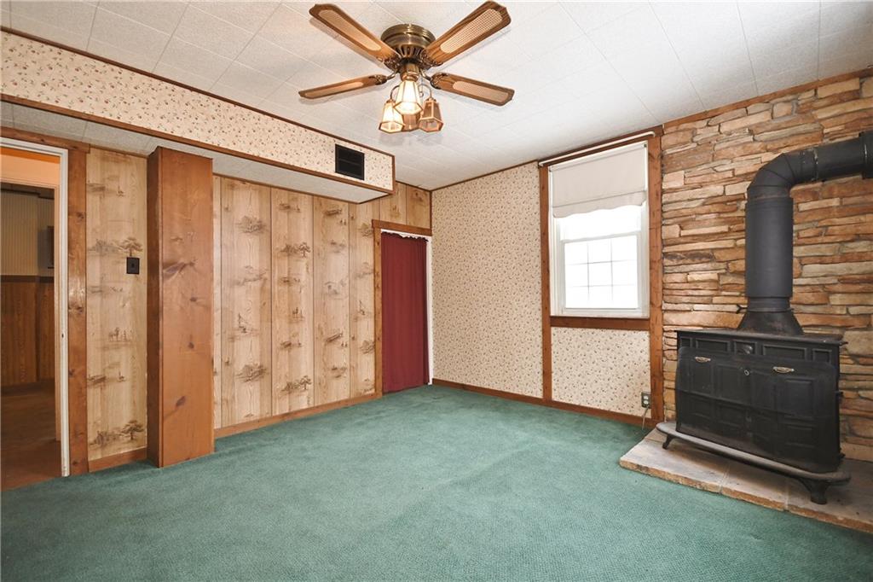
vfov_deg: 77.3
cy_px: 291
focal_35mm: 15
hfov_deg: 100.4
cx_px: 436
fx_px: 364
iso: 800
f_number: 4.5
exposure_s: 1/60
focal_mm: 10
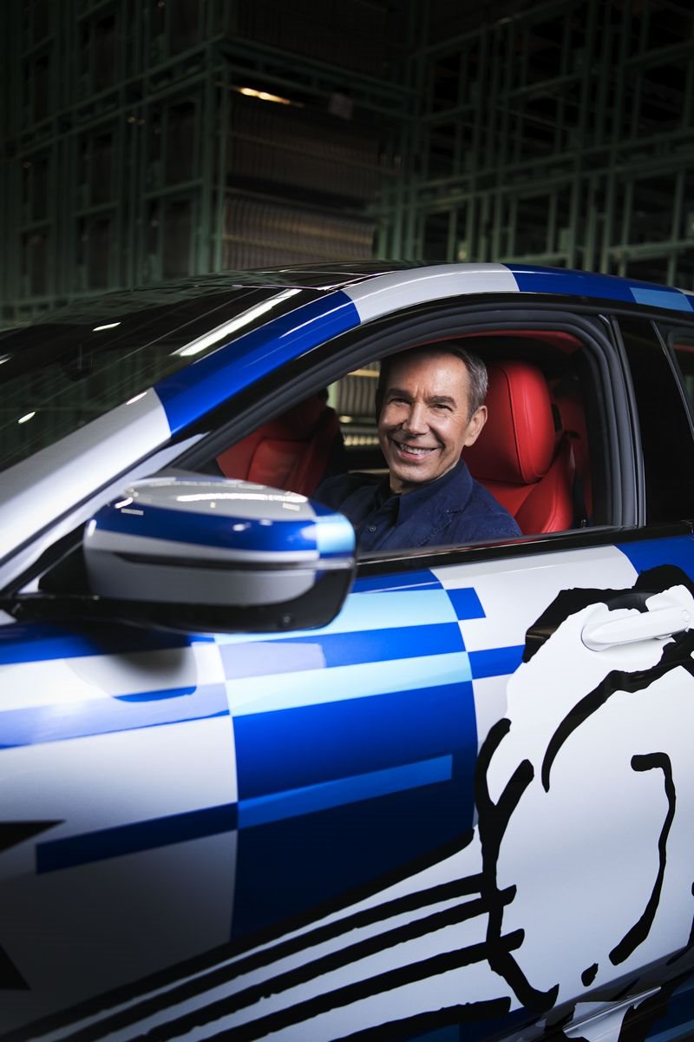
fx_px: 1012
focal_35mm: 35
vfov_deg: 54.4
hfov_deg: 37.9
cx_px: 347
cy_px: 521
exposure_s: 1/100
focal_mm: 35
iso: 800
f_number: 2.8
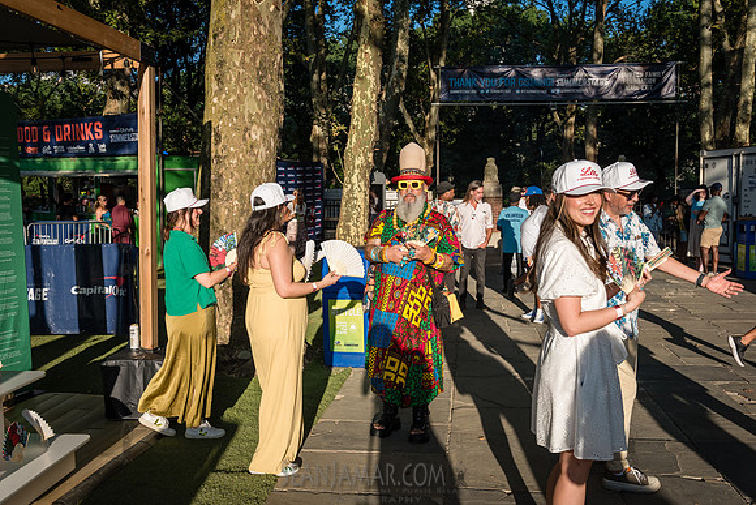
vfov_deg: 38.9
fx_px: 714
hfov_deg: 55.8
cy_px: 252
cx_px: 378
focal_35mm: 34
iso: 500
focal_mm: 34
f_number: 5
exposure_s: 1/1600
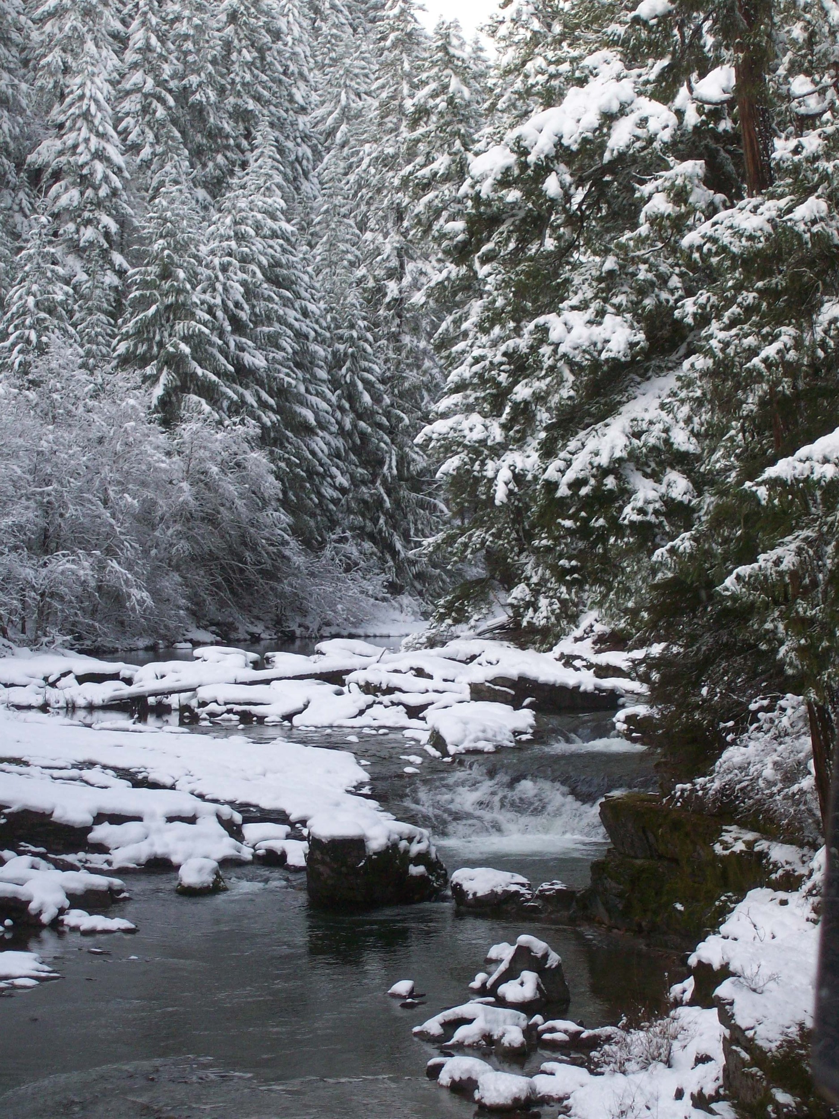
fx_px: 2812
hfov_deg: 17.0
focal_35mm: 87
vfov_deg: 22.5
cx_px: 420
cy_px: 560
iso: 80
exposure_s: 1/301
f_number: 4.3
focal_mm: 14.3
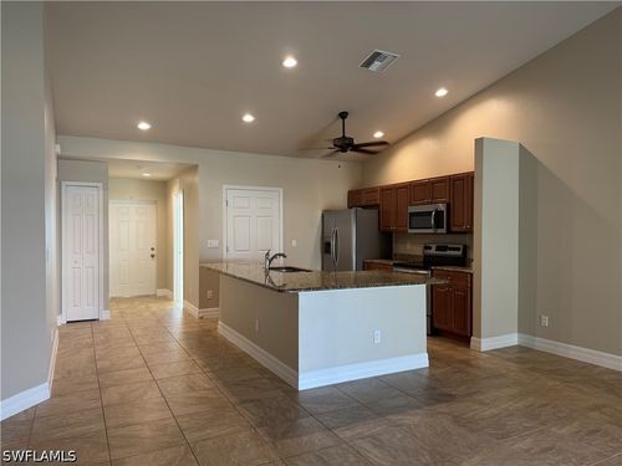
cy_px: 233
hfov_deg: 71.6
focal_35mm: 24
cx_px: 311
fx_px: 431
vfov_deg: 56.8
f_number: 1.78
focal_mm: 6.76
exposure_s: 1/60
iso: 160
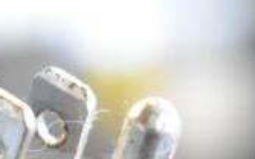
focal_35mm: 308
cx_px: 6
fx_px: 2137
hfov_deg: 6.8
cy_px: 274
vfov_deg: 4.2
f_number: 5.6
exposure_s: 1/100
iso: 12800
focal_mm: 55
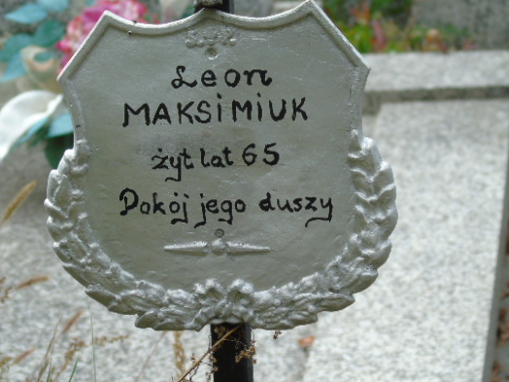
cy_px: 197
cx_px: 269
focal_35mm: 259
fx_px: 3808
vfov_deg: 5.7
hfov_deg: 7.6
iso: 100
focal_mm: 38
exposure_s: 1/125
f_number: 4.7
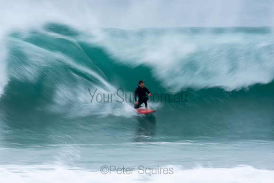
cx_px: 137
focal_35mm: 750
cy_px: 92
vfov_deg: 1.8
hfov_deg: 2.7
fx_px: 5709
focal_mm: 500
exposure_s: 1/20
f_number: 20
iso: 100
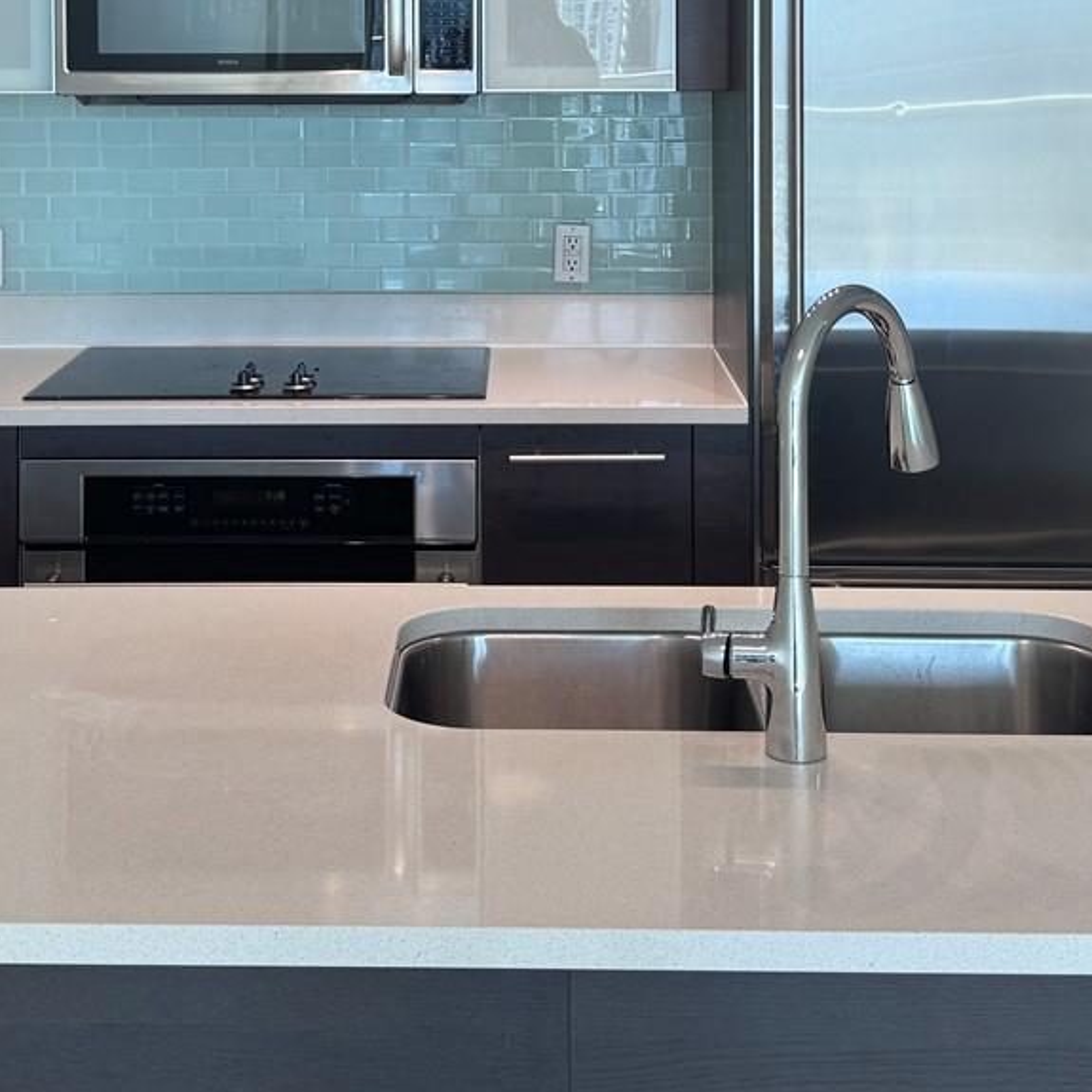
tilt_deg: -1.4
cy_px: 61
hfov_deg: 29.0
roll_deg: +0.4
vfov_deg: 27.7
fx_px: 2106
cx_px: 471
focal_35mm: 59
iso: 64
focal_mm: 6.76
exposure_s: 1/120
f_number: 1.78
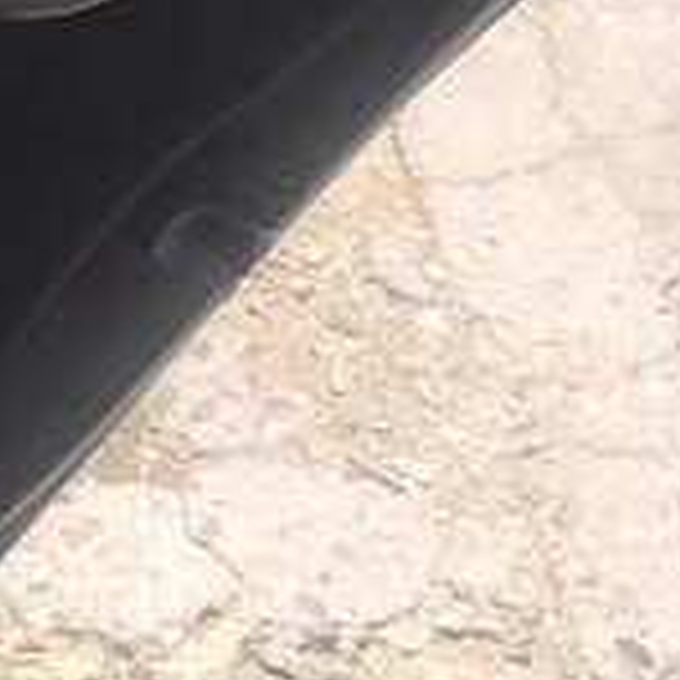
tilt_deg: -24.8
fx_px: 2489
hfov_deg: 13.4
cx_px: -685
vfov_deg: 15.0
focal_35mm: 112
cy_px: -151
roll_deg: +8.1
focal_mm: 4.15
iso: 25
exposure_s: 1/657
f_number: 2.2
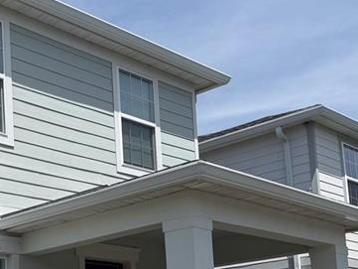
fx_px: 703
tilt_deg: +7.8
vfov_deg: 20.8
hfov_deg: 27.0
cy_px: 277
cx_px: 1
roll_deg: +2.2
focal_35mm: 68
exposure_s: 1/7353
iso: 80
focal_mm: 6.76
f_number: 1.78
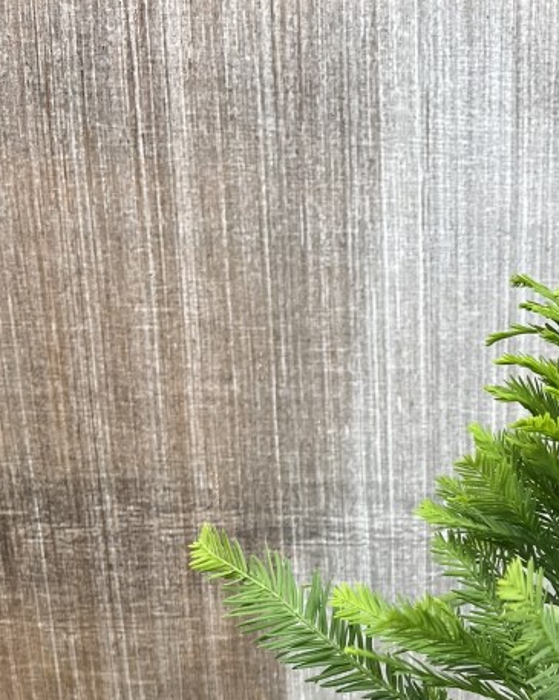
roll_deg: -2.1
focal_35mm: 60
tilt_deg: -21.3
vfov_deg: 28.3
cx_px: 548
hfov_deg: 24.3
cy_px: 792
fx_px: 1242
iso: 50
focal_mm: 5.1
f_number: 1.6
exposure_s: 1/534
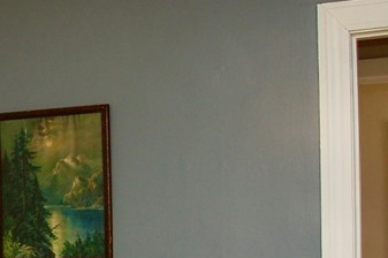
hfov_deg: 21.3
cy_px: 232
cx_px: -111
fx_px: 937
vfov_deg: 15.5
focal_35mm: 87
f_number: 4
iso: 400
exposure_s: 1/60
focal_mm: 18
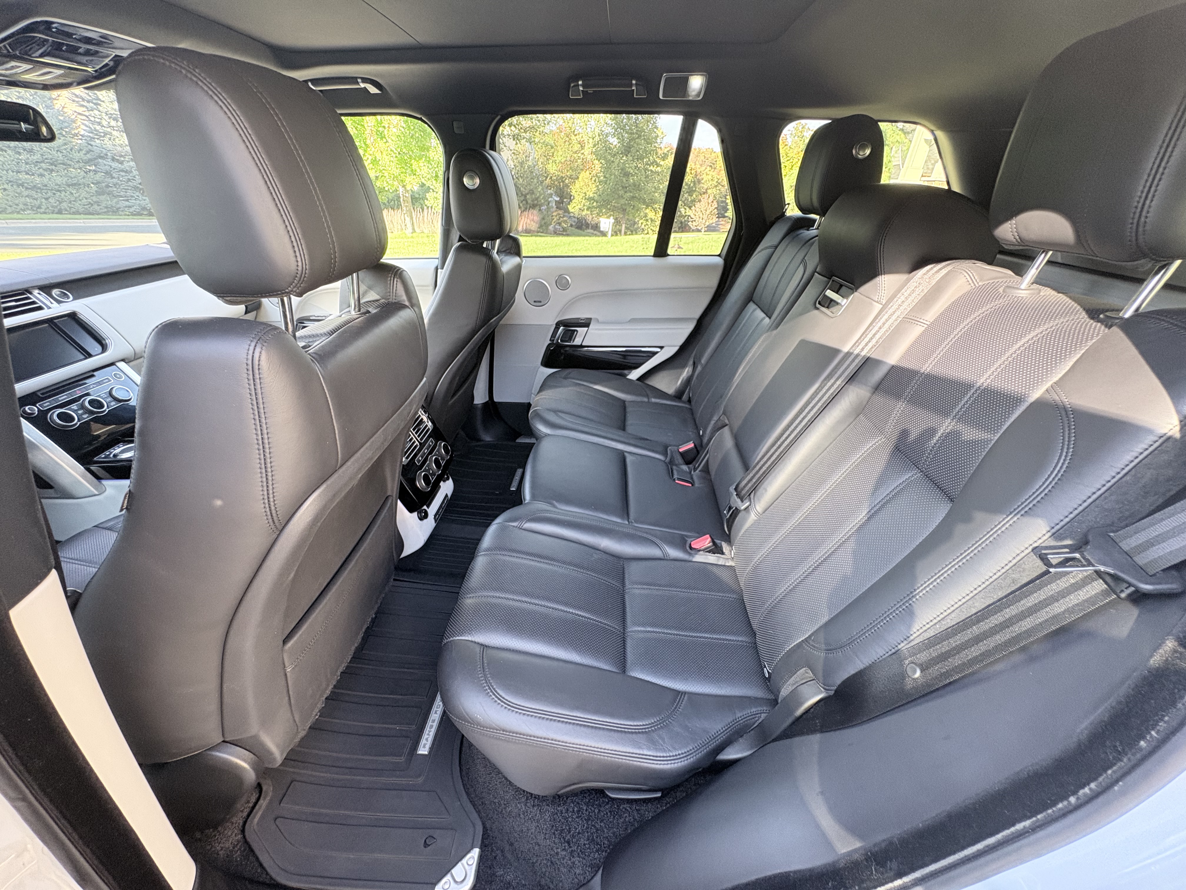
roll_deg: -5.4
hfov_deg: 102.1
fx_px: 480
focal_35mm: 14
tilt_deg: -29.0
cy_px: 445
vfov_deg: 85.7
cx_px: 593
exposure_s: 1/60
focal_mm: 2.22
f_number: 2.2
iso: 250
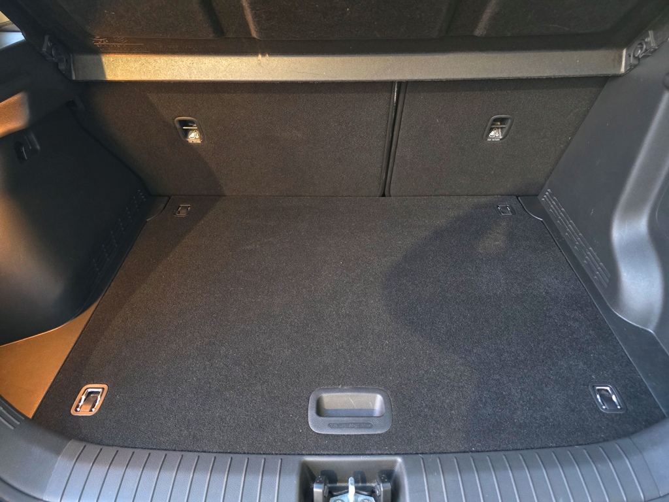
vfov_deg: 58.9
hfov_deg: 73.9
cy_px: 251
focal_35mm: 23
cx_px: 334
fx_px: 445
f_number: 1.7
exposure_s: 1/17.2
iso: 1250
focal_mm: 6.3
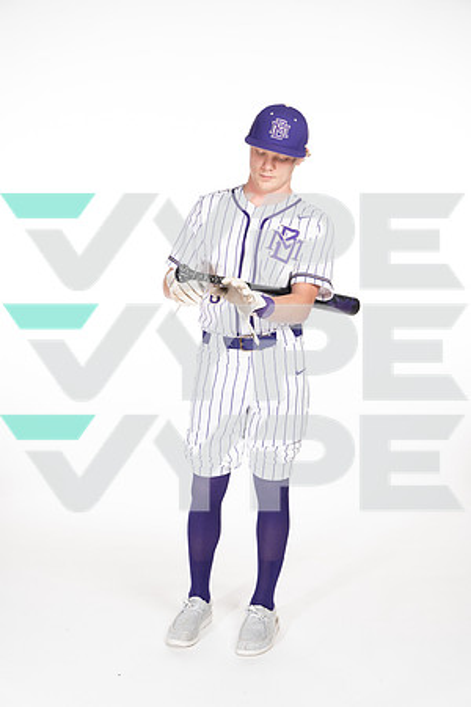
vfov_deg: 39.6
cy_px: 354
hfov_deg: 27.0
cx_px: 236
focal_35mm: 50
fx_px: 981
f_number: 5.6
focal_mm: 50
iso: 250
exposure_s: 1/250
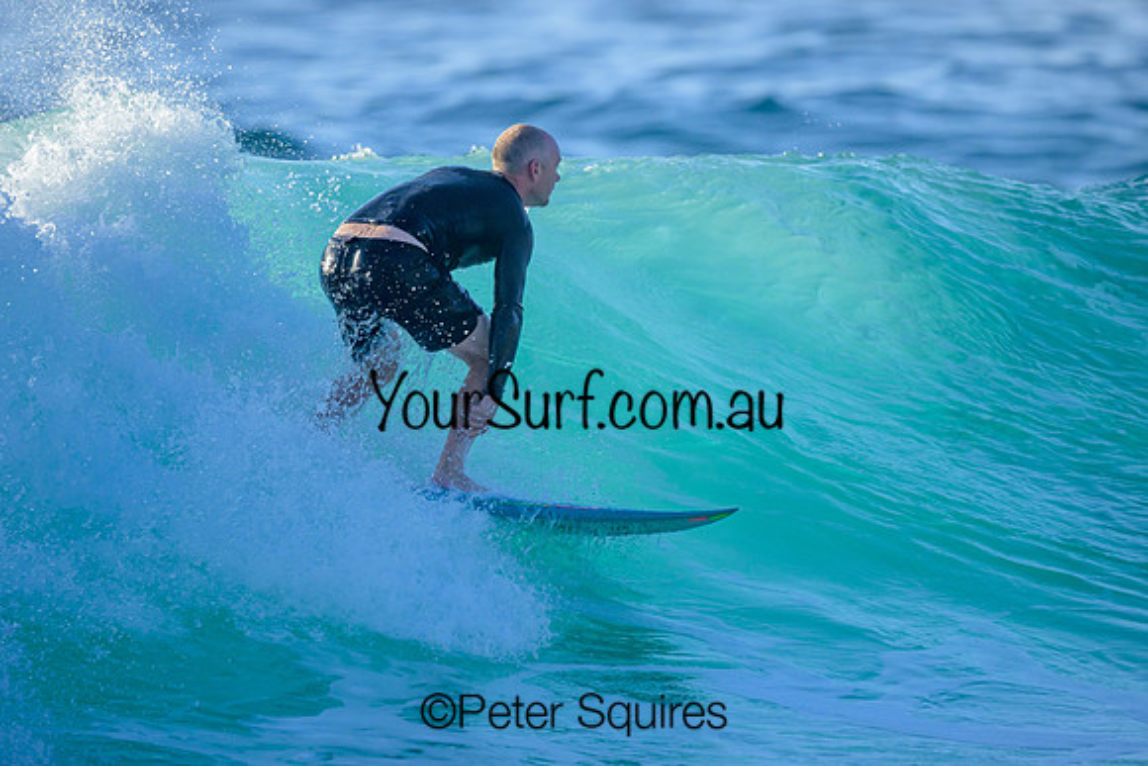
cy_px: 379
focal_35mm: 1006
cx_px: 513
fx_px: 32076
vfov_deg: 1.4
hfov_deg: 2.1
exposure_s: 1/2500
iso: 560
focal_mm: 800
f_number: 6.3
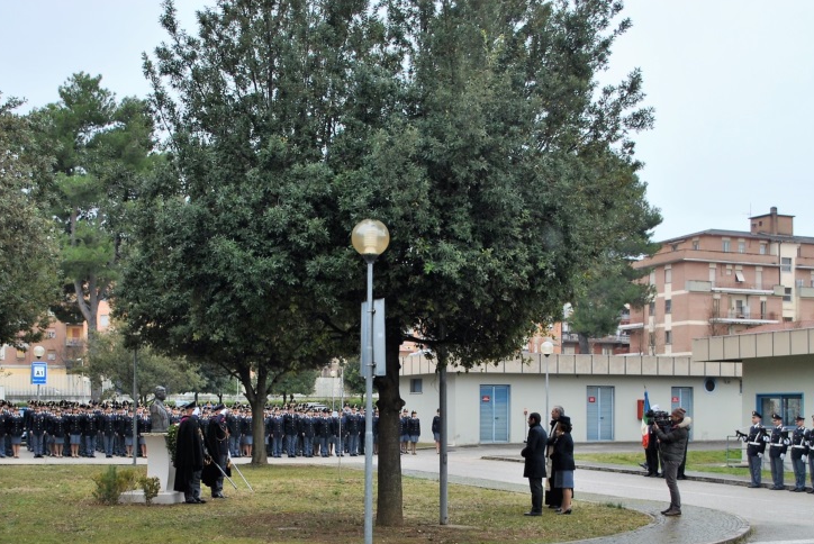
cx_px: 368
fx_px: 1199
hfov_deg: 37.5
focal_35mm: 53
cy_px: 430
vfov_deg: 25.2
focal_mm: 22
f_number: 4
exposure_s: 1/125
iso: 100
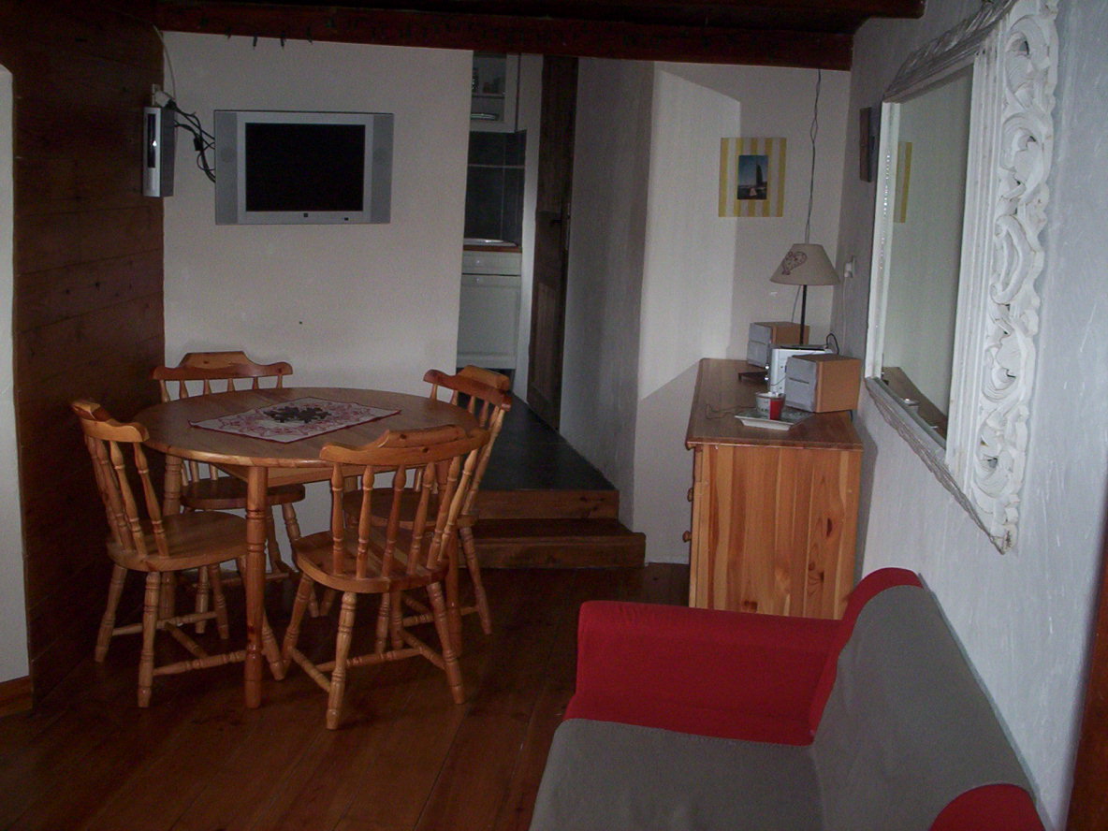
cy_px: 416
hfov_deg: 49.0
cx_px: 554
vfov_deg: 37.7
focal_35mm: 38
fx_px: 1216
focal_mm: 4.99
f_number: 4.5
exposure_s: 1/60
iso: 140
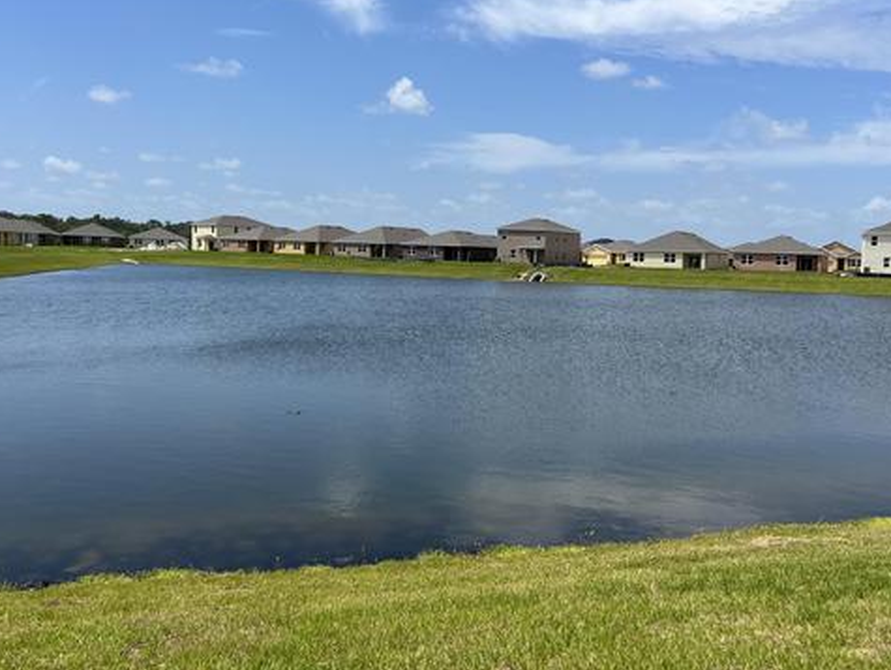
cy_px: 312
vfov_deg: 40.7
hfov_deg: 52.4
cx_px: 510
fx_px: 902
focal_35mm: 35
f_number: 1.5
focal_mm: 5.7
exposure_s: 1/6579
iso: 50
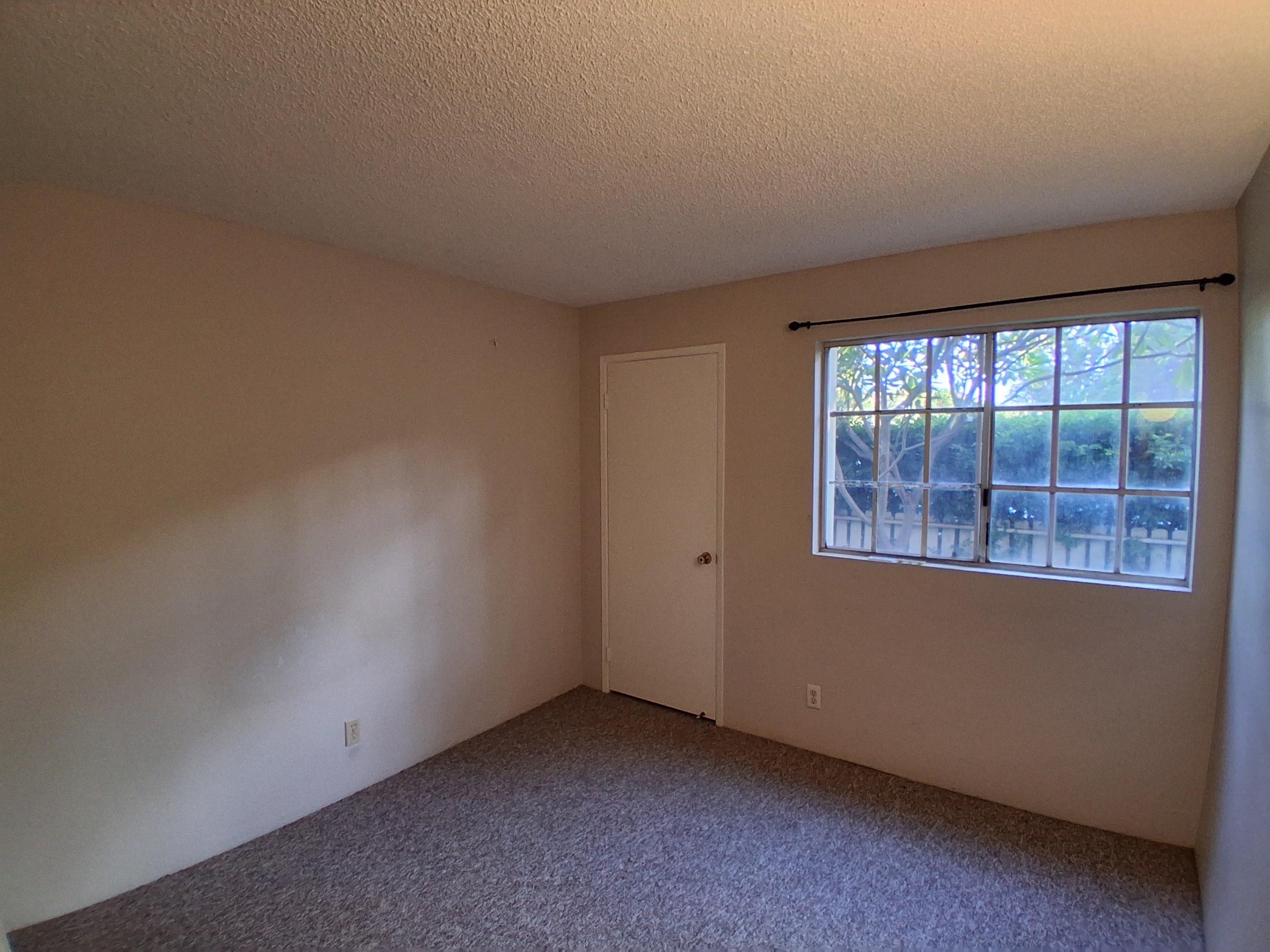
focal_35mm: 17
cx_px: 635
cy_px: 476
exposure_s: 1/40
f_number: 2.2
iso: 200
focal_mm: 1.4
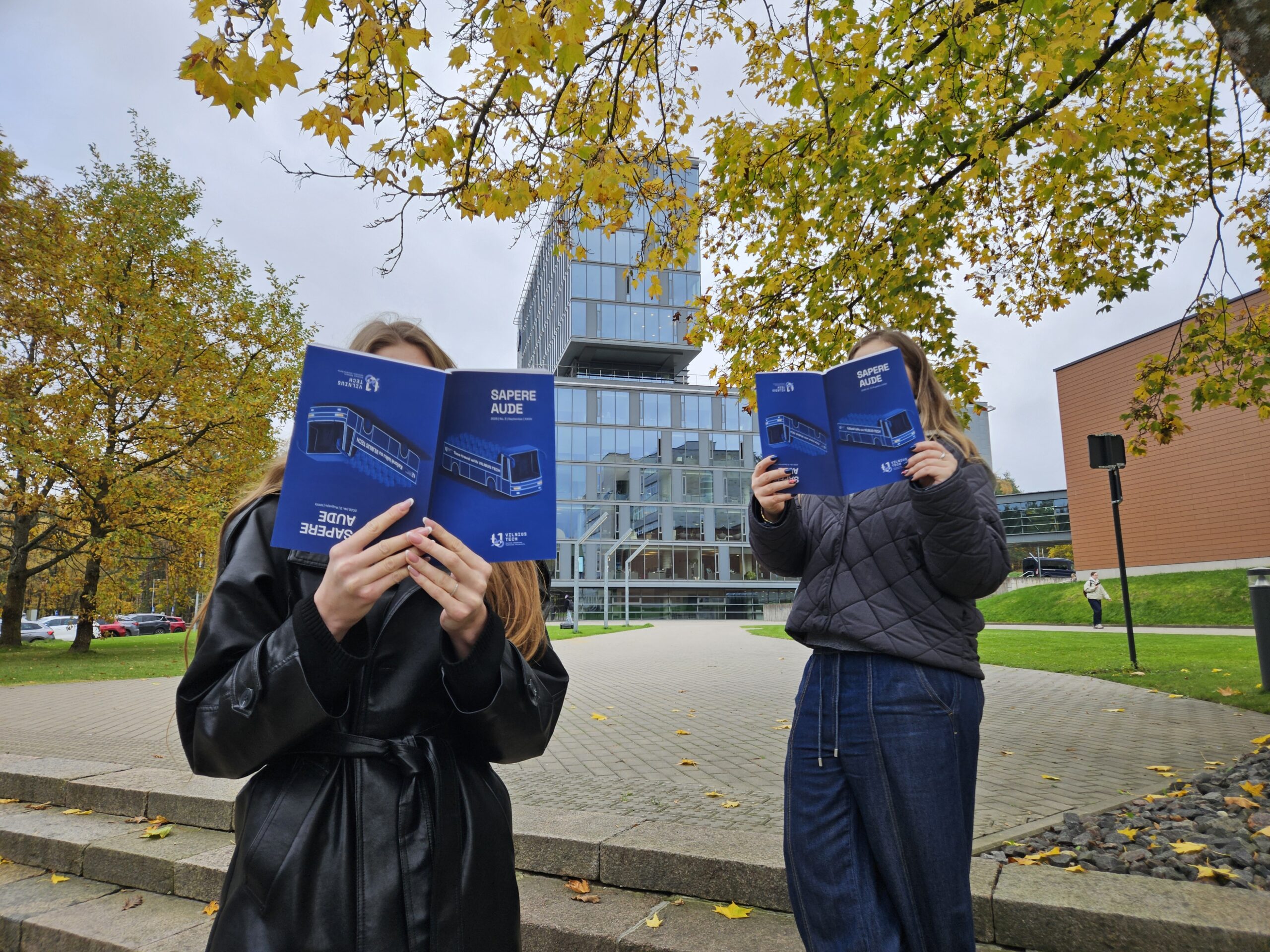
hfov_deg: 73.9
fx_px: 844
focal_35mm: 23
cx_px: 635
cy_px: 476
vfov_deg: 58.9
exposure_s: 1/352
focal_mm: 5.4
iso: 25
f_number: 1.8
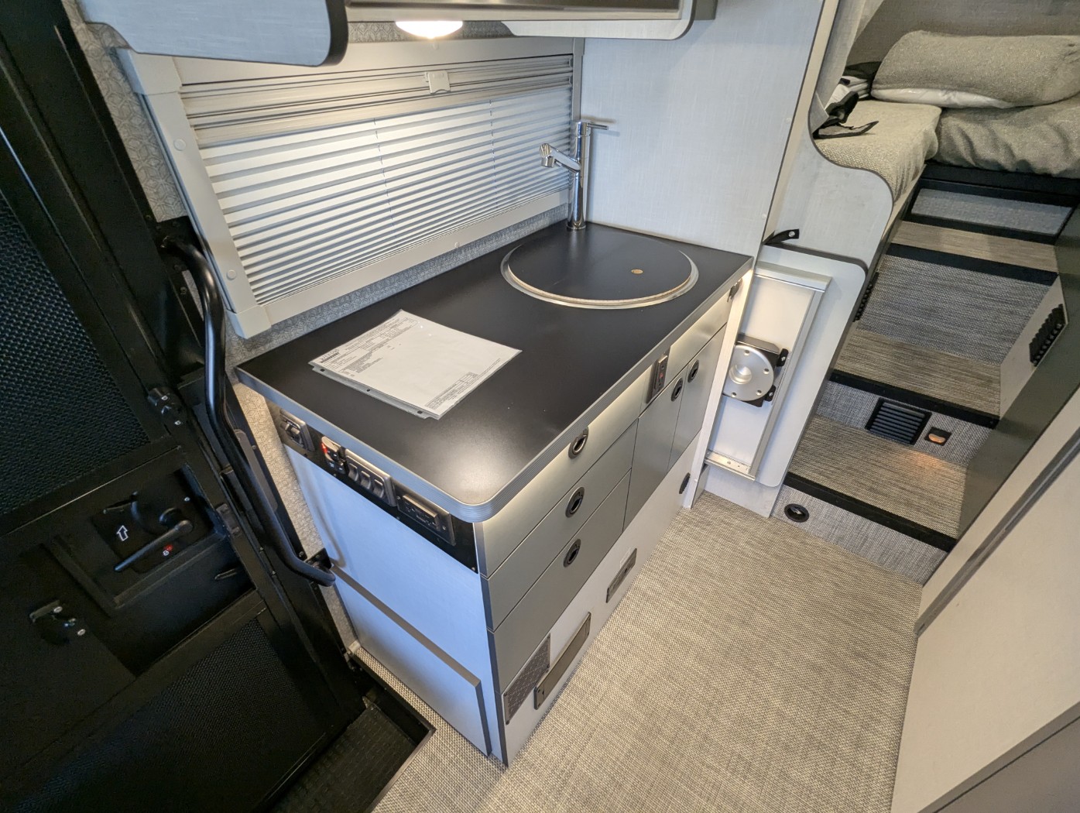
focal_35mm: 16
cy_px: 406
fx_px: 500
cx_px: 540
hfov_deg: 94.4
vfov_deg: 78.2
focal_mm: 2.35
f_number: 2.2
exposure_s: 1/74.6
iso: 171
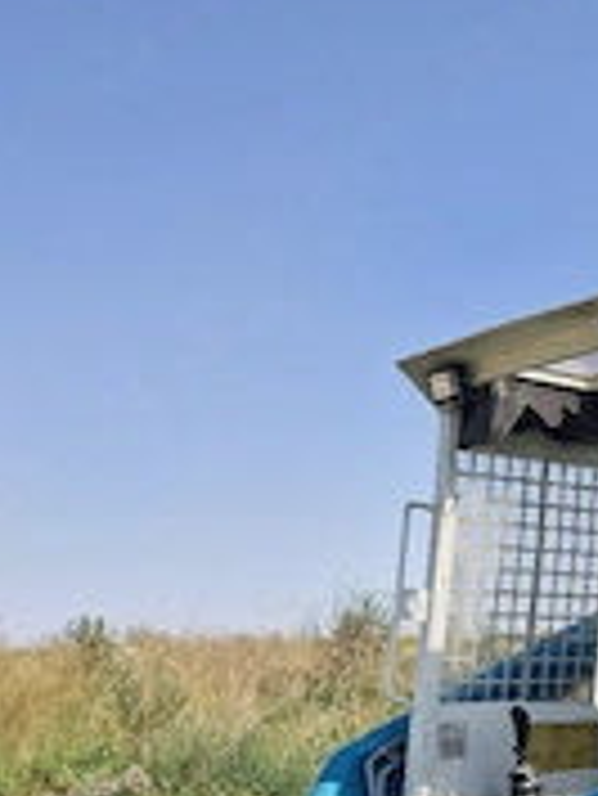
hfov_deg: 27.2
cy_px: 841
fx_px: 1196
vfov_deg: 32.9
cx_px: 526
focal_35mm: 52
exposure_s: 1/1667
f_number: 1.8
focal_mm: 5.54
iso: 50
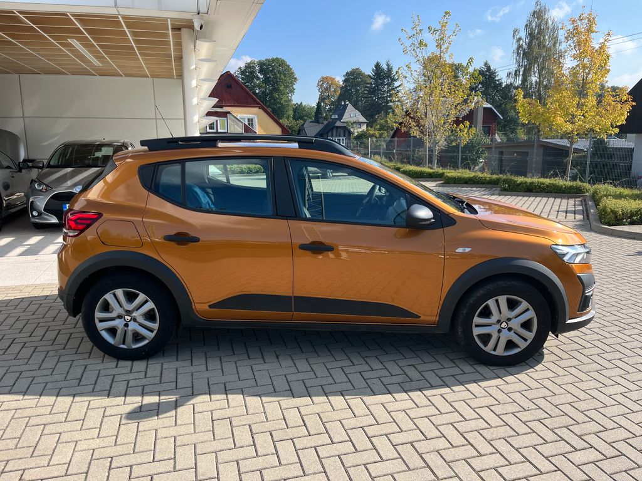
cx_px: 321
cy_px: 240
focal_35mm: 26
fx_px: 482
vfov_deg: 53.1
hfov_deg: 67.3
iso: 50
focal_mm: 5.1
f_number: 1.6
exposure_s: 1/1647
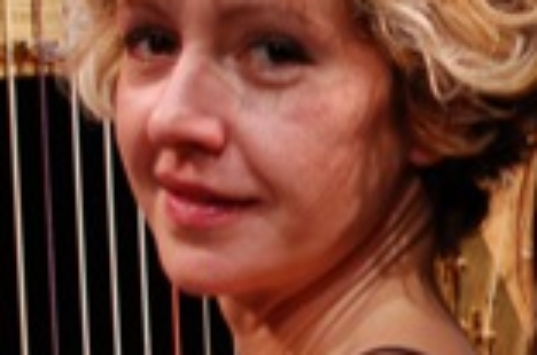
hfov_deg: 9.5
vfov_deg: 6.3
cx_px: 599
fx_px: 3213
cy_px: 260
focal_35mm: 216
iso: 400
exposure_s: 1/50
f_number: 4
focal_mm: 35
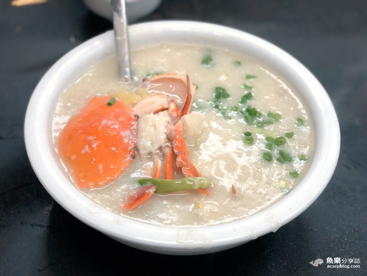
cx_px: 184
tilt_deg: -47.4
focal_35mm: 57
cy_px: 138
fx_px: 604
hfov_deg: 33.8
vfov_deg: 25.7
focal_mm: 6.6
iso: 160
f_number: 2.8
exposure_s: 1/50
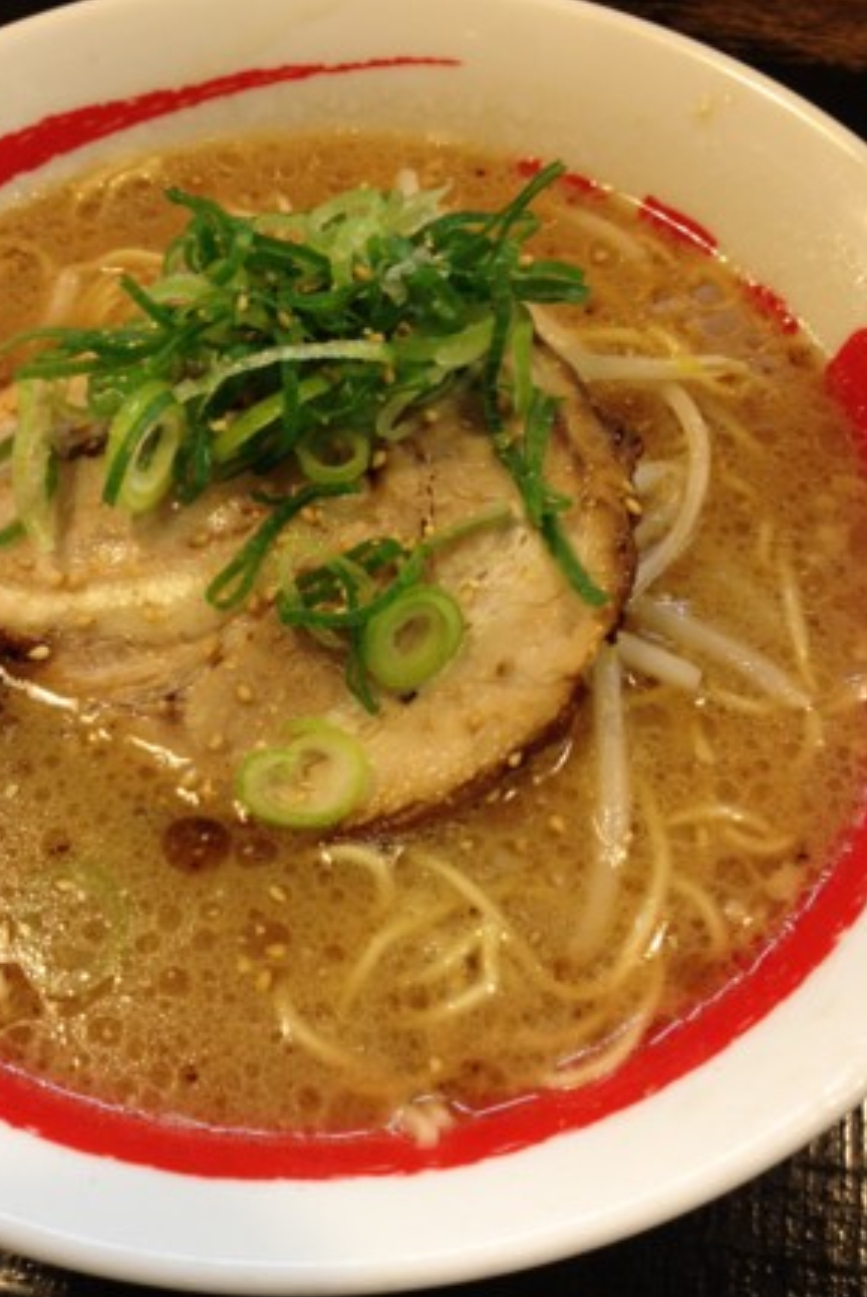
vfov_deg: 50.7
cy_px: 626
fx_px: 1370
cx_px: 367
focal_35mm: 38
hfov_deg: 35.0
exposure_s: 1/20
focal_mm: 4.28
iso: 100
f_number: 2.4
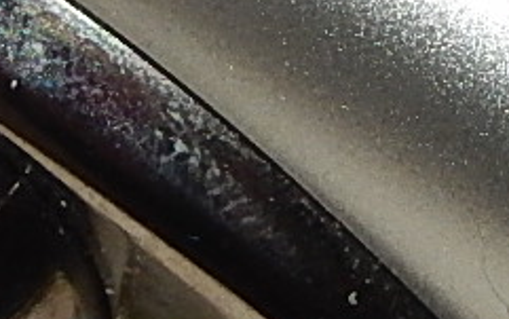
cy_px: -106
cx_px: 270
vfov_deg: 2.2
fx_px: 8301
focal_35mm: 598
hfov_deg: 3.5
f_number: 10.2
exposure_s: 1/30
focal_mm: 15.2
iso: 200
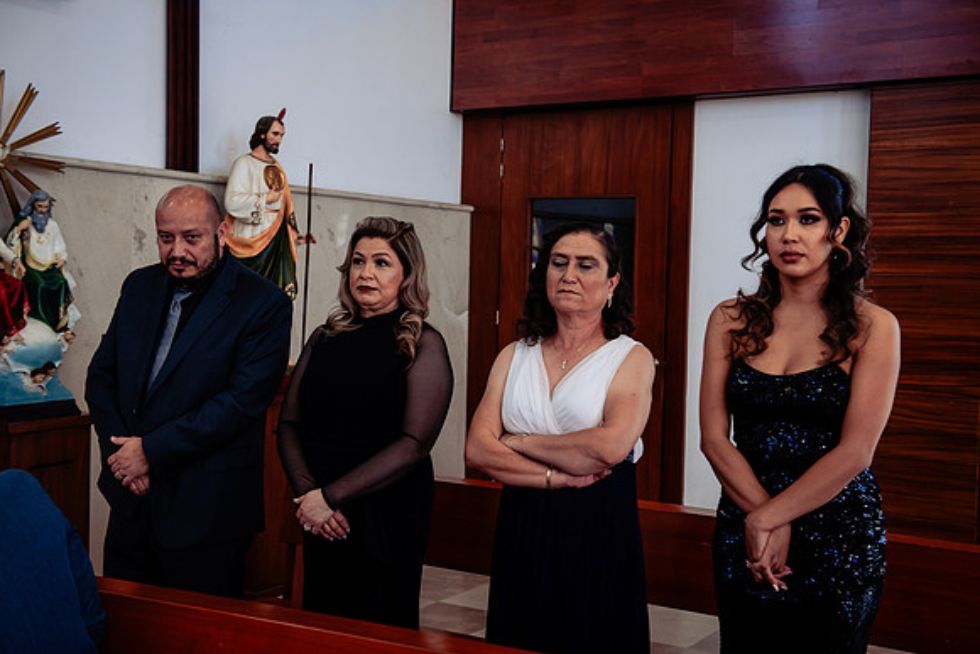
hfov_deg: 41.1
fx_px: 1307
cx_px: 490
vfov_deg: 28.1
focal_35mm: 48
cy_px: 327
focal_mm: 48
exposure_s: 1/100
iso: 400
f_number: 4
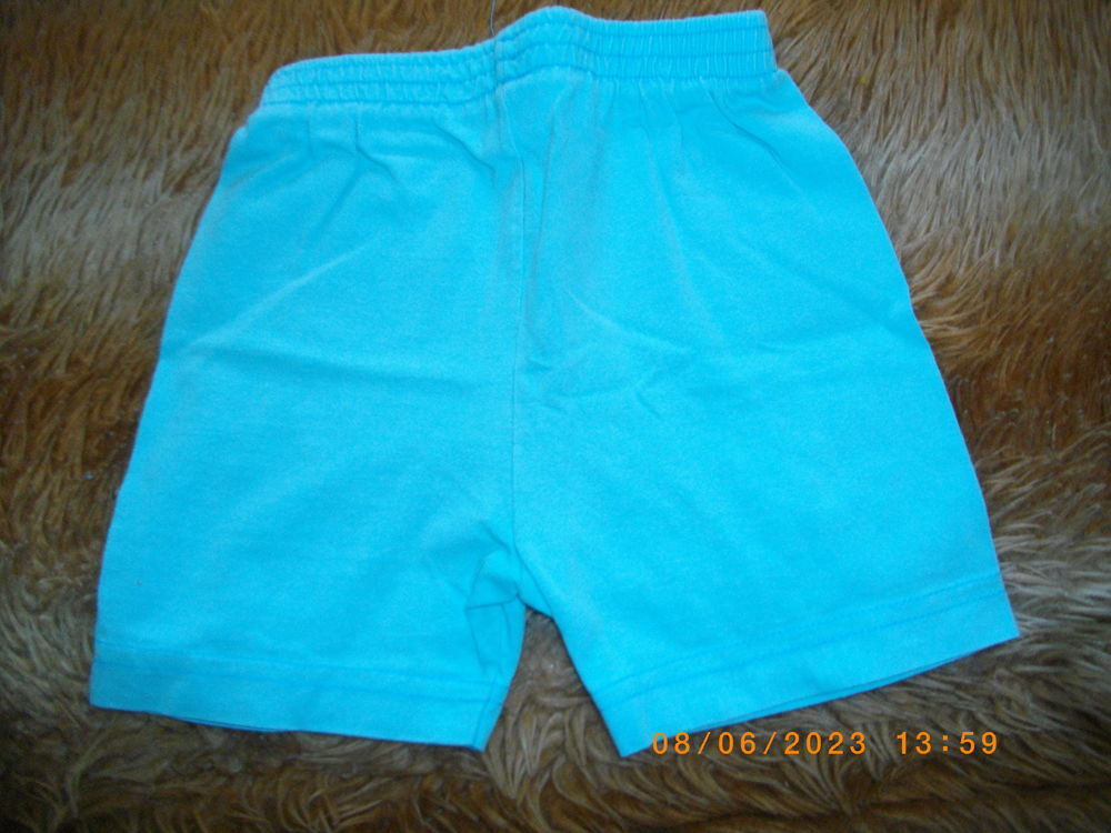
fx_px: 1027
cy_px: 416
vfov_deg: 44.2
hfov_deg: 56.8
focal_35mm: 32
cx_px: 556
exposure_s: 1/50
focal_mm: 5.7
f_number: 2.9
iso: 200
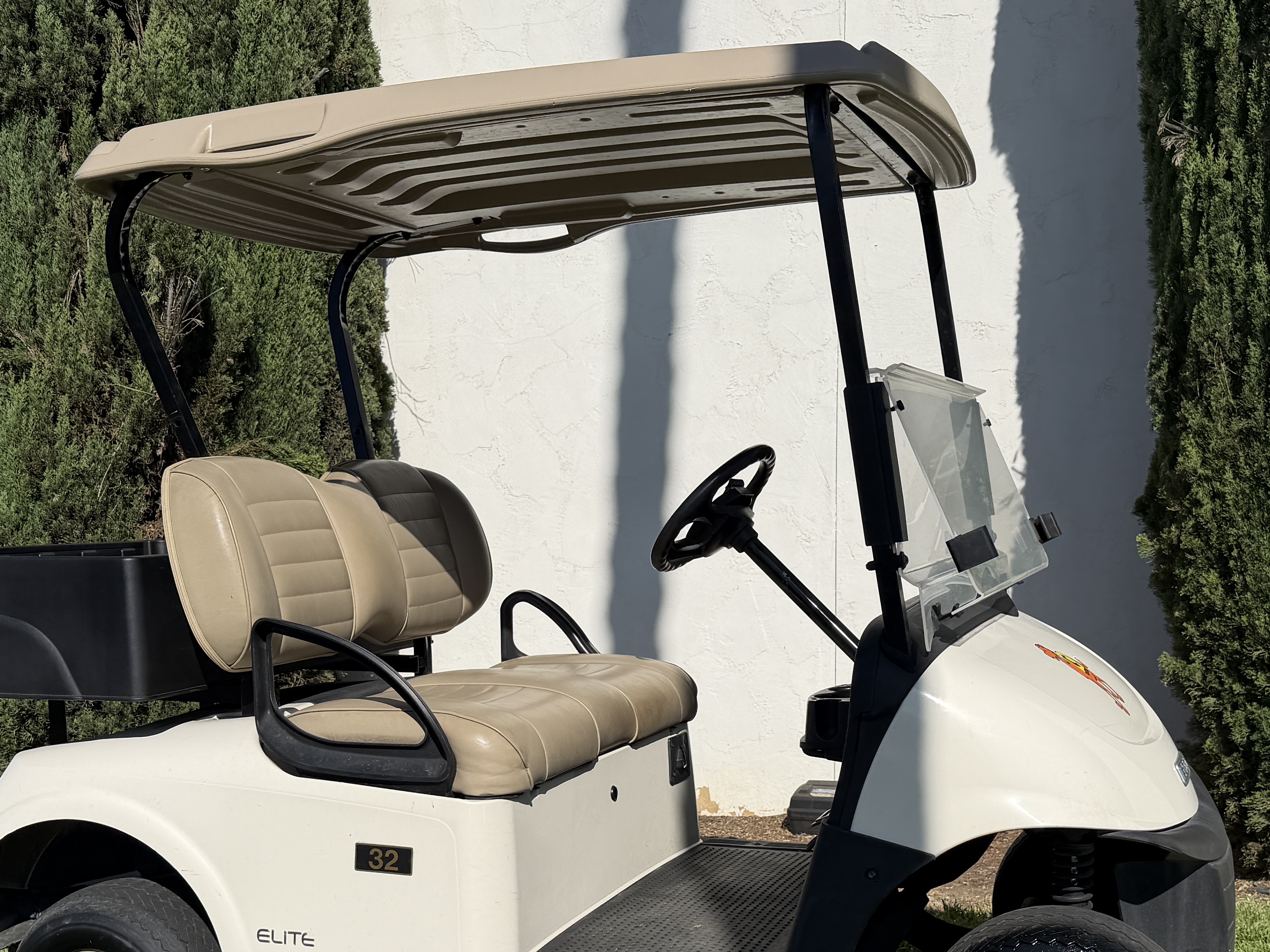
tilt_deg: -5.3
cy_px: 677
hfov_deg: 42.9
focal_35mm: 44
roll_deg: +0.2
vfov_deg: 32.4
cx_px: 688
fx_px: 1614
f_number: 1.78
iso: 80
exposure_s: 1/9091
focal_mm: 6.76
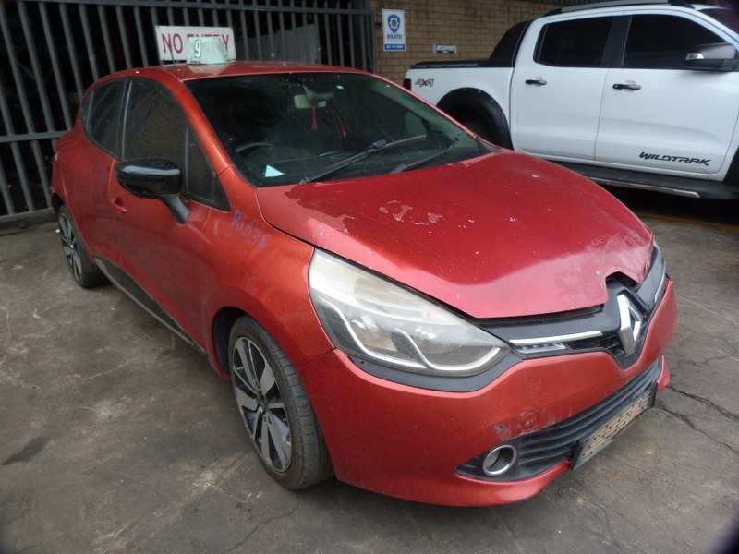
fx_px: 534
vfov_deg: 54.9
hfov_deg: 69.4
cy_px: 277
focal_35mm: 25
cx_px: 370
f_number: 3.6
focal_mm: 4.5
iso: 80
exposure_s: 1/125
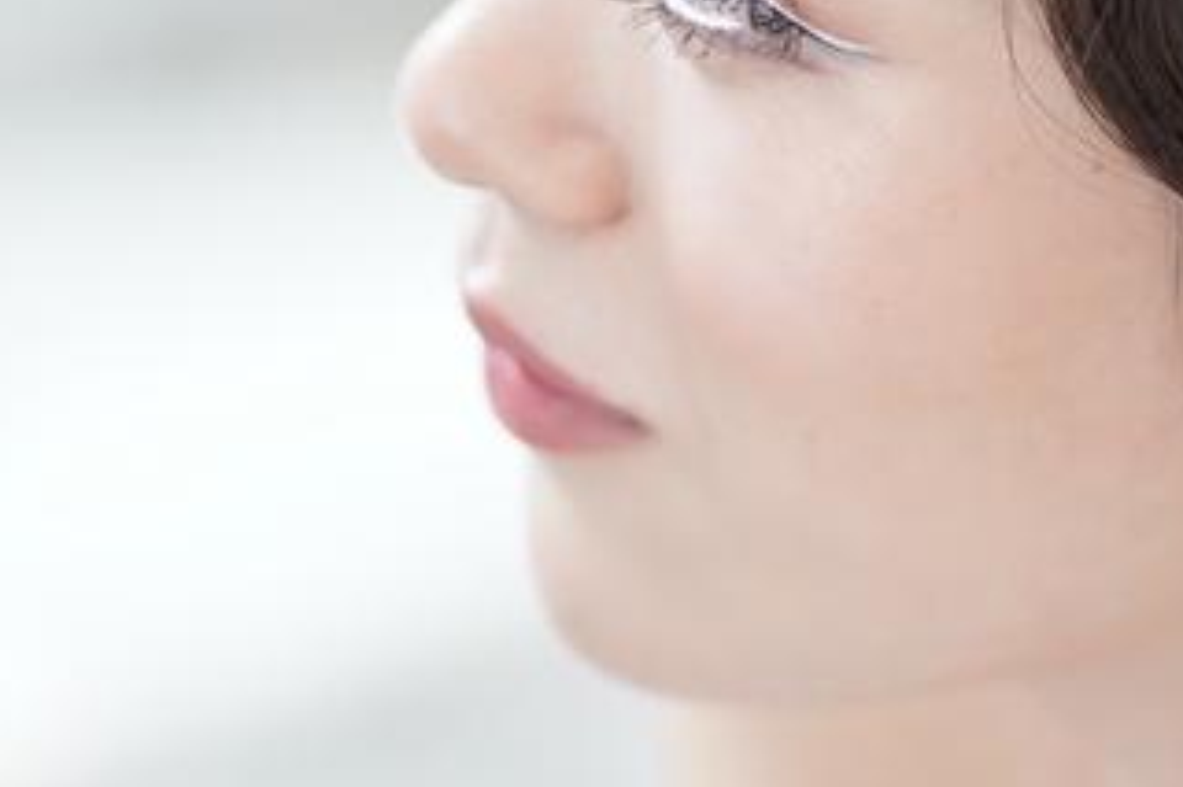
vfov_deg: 3.0
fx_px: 14845
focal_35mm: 452
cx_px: -70
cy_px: 290
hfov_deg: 4.6
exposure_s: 1/200
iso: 1250
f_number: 1.8
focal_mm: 85
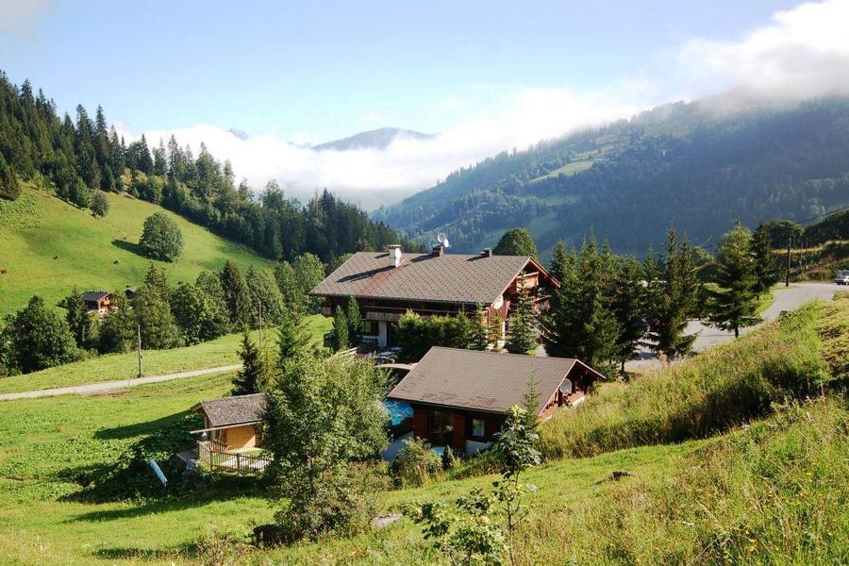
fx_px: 707
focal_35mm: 30
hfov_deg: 61.9
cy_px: 283
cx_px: 424
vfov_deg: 43.6
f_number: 7.1
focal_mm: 20
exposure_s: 1/200
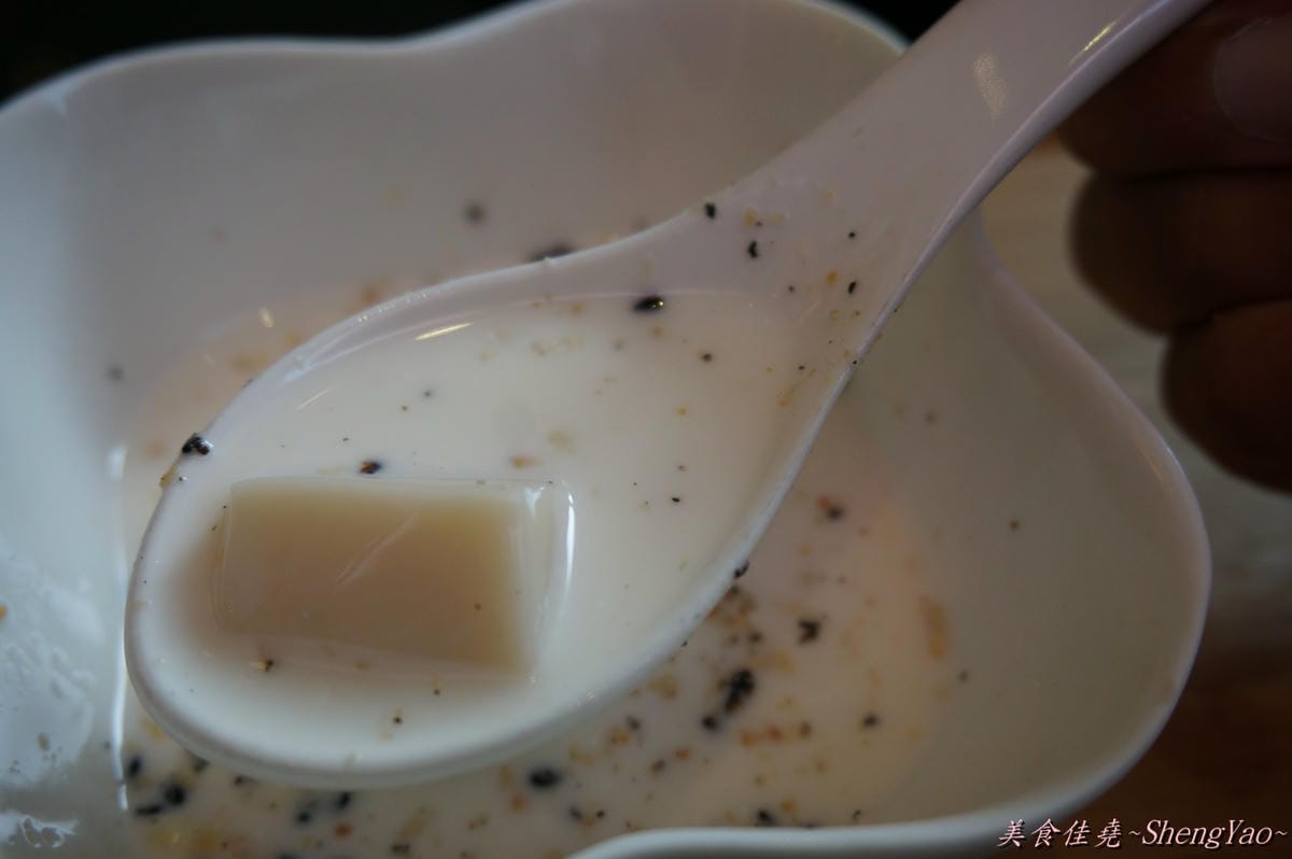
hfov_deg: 48.0
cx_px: 646
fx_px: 1452
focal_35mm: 40
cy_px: 430
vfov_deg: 33.0
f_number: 4.5
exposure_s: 1/160
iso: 320
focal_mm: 27
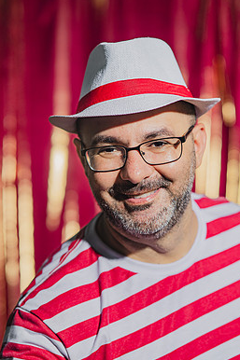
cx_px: 131
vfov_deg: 20.6
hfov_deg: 13.8
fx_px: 991
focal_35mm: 99
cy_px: 189
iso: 125
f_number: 2.5
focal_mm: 85
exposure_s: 1/200
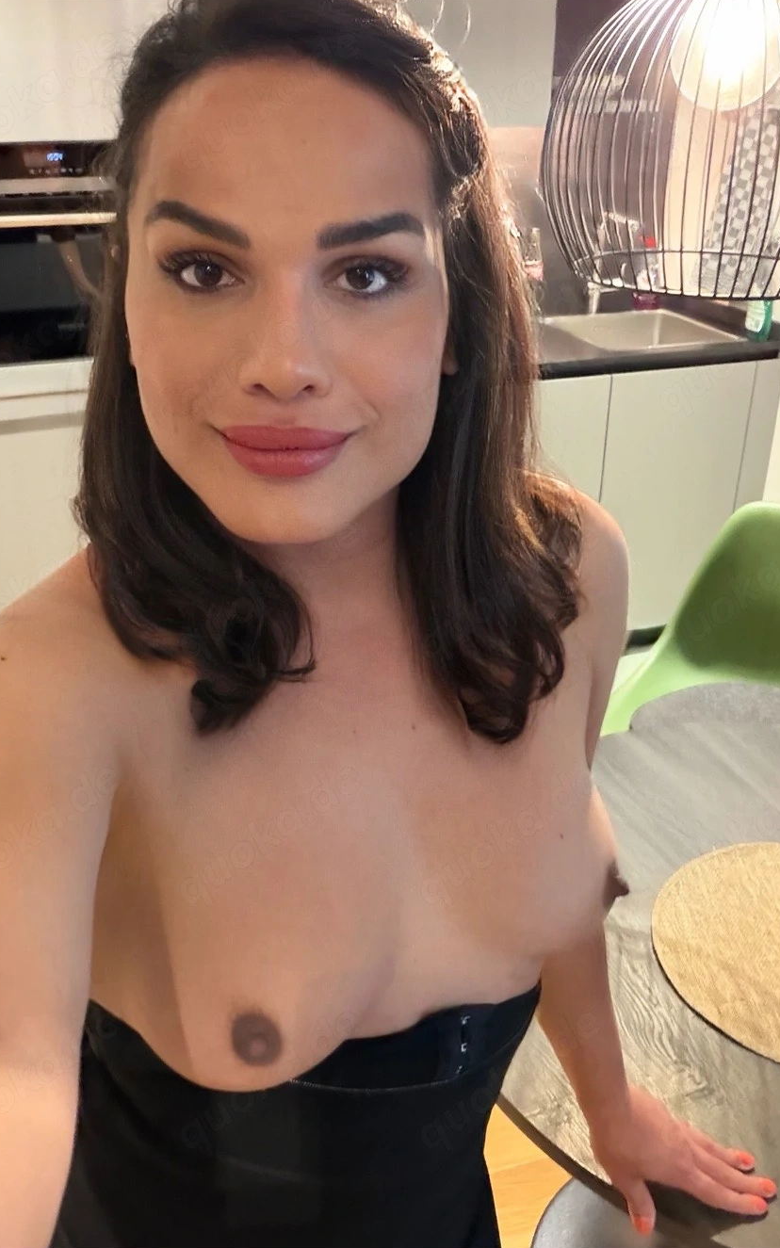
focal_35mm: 32
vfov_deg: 59.7
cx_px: 336
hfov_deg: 39.3
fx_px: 1089
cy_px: 624
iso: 500
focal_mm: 2.71
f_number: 1.9
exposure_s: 1/25
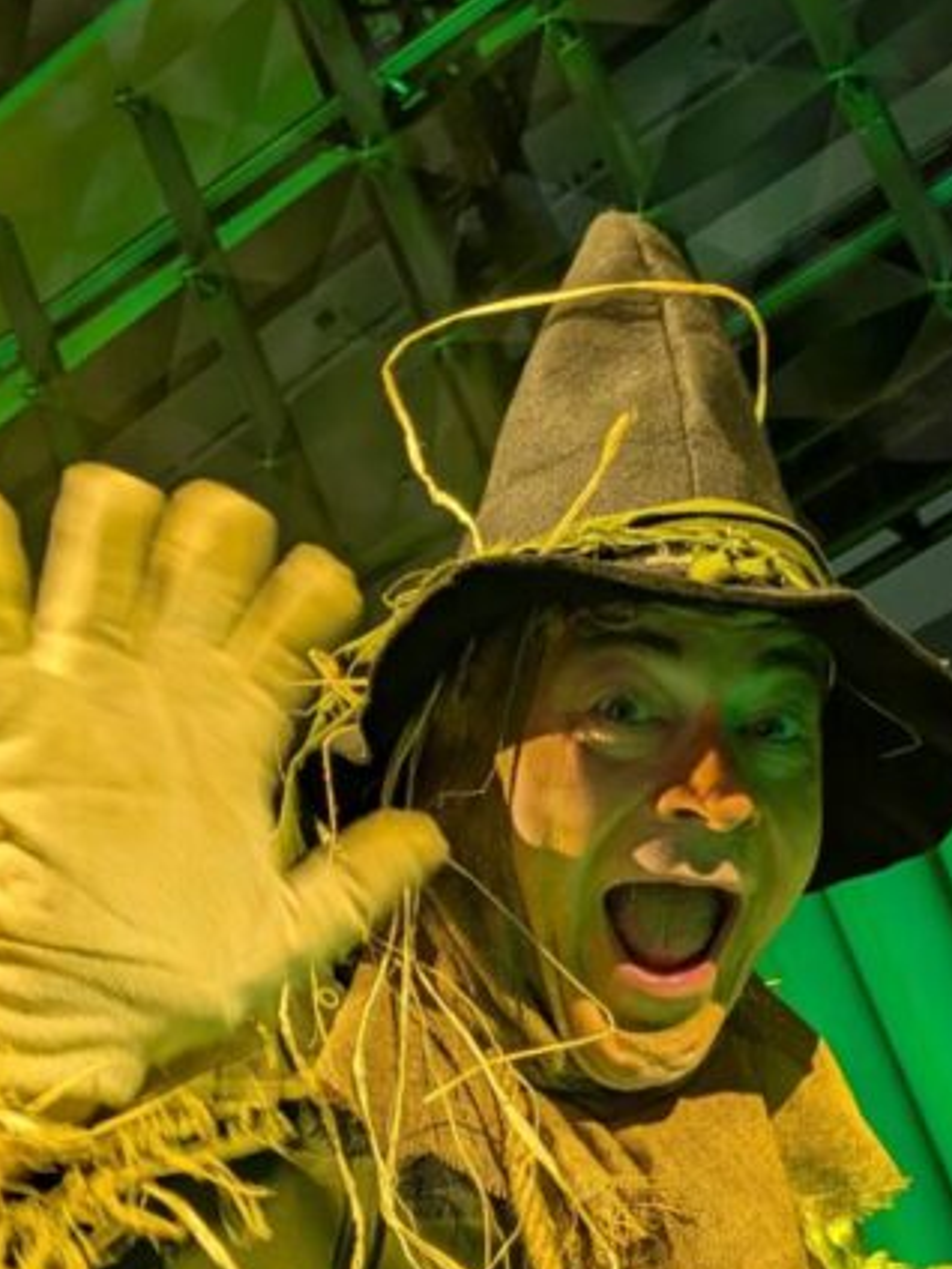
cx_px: 733
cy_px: 877
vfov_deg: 32.9
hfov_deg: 24.9
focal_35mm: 58
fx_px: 2127
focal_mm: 4.53
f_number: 1.7
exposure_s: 1/100
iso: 59
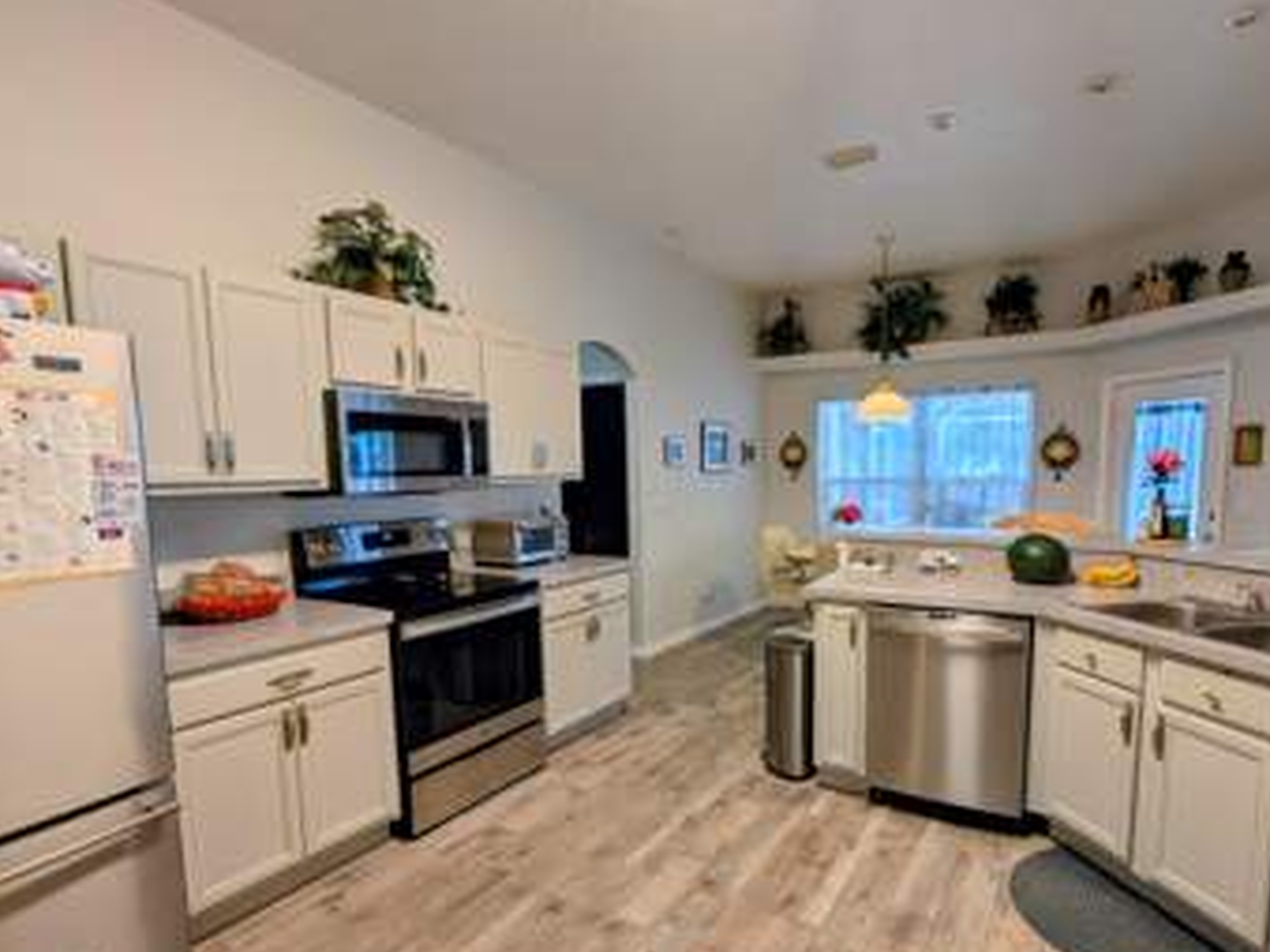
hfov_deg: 90.6
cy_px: 536
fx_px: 623
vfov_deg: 74.4
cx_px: 716
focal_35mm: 17
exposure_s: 1/40
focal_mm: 2.02
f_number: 1.7
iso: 49
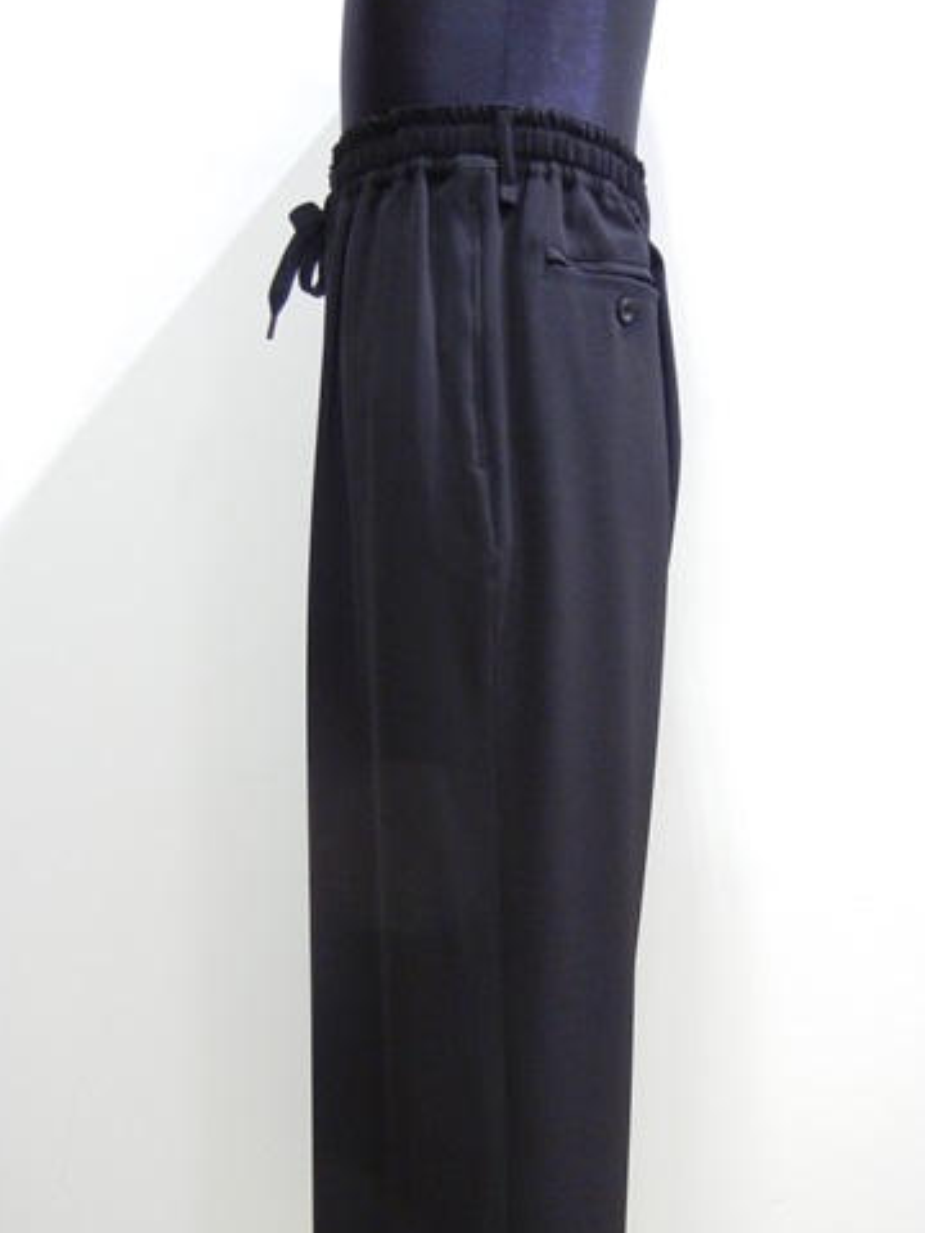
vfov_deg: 46.5
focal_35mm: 40
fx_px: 1425
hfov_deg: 35.9
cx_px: 504
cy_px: 748
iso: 400
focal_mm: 5.4
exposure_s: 1/17.3
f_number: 3.5
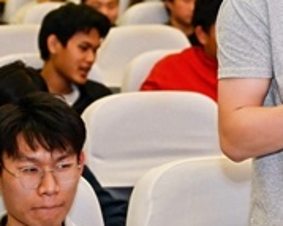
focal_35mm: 165
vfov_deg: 9.3
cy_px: -10
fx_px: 1381
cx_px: 341
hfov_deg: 11.5
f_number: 4
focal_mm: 63
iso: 2500
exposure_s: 1/200
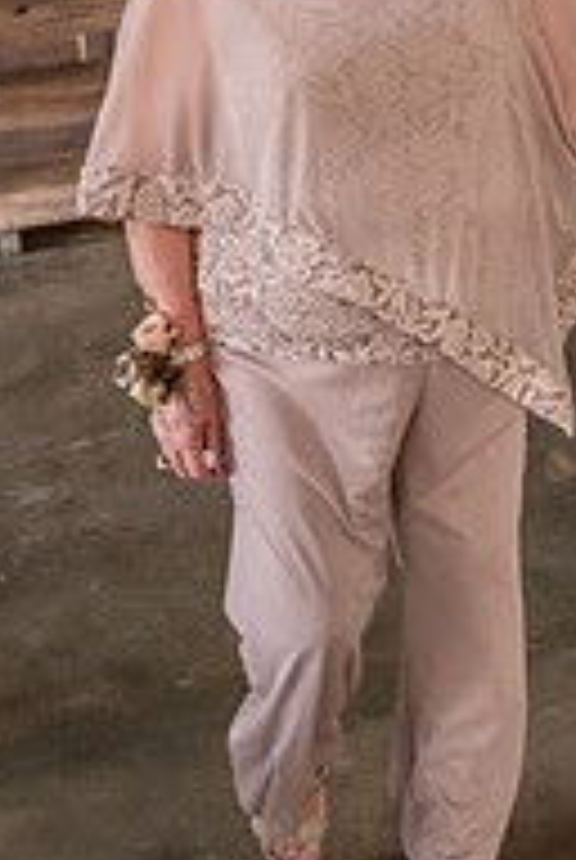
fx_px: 2248
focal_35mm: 94
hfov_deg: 14.2
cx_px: 652
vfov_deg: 21.4
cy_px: 189
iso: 8000
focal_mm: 40
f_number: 4.5
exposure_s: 1/160
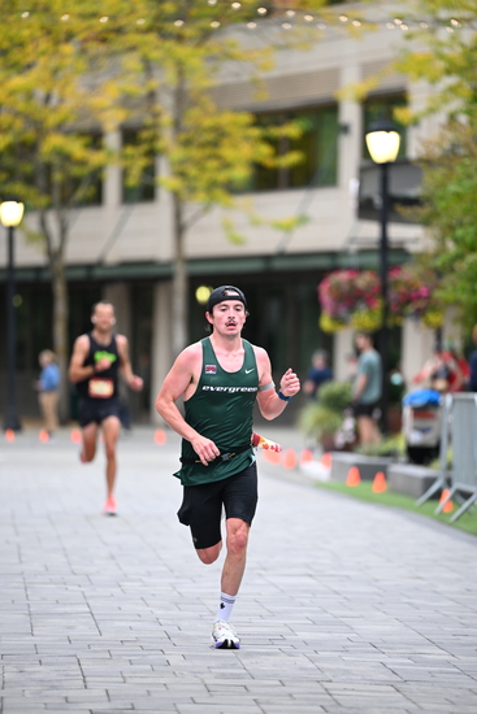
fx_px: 3972
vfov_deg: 10.3
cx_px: 238
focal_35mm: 200
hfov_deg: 6.9
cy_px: 357
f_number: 2.8
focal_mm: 200
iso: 1600
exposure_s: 1/800
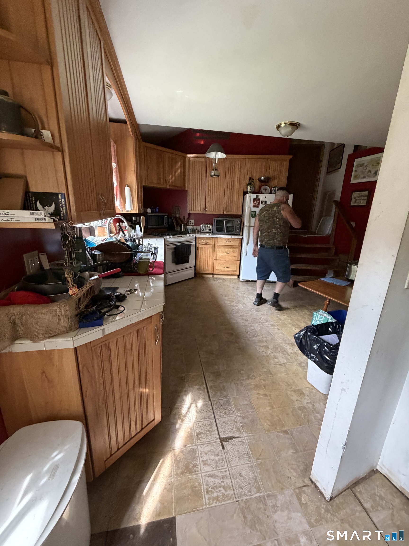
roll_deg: -3.5
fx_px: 221
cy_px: 273
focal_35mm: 14
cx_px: 204
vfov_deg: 102.1
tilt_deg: -13.4
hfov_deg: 85.7
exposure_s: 1/60
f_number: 2.2
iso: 500
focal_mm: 2.22
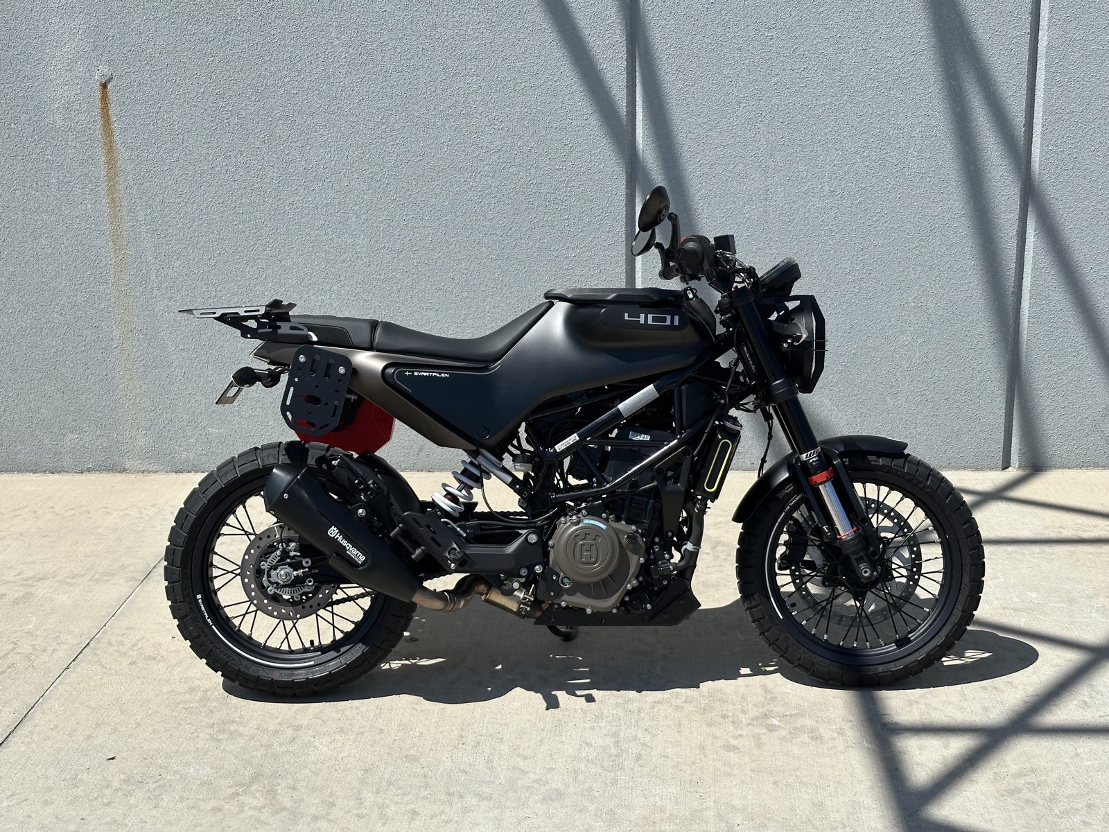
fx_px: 1538
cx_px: 554
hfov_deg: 39.7
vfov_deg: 30.3
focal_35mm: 48
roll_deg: +0.8
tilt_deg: -12.4
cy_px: 416
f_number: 1.78
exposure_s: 1/5263
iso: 64
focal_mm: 6.86
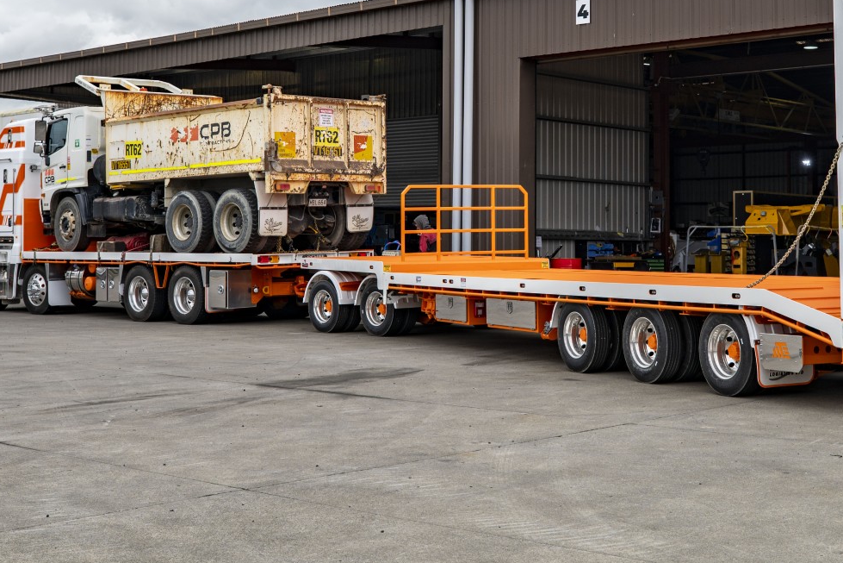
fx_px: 1358
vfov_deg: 23.1
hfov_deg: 34.3
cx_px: 517
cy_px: 135
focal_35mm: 58
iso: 160
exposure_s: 1/250
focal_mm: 35
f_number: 5.6
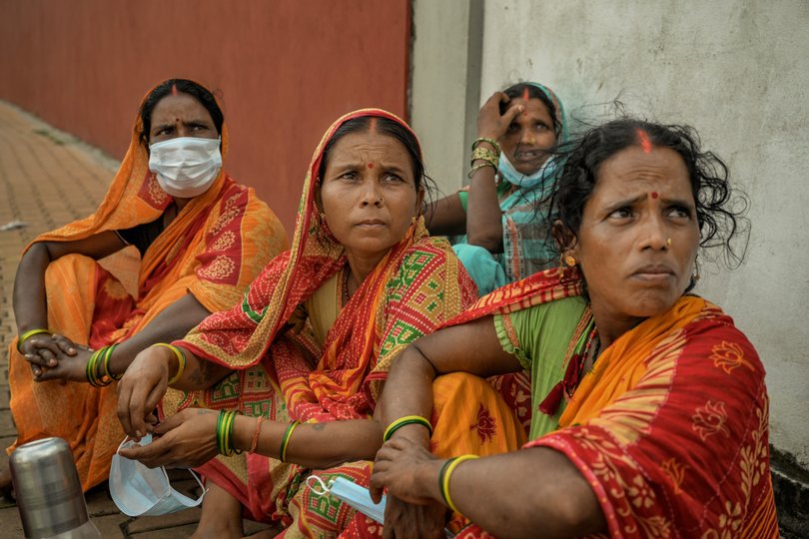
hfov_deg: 43.6
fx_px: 1011
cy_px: 270
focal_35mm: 45
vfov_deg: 29.9
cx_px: 404
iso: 400
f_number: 5
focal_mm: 45
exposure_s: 1/800
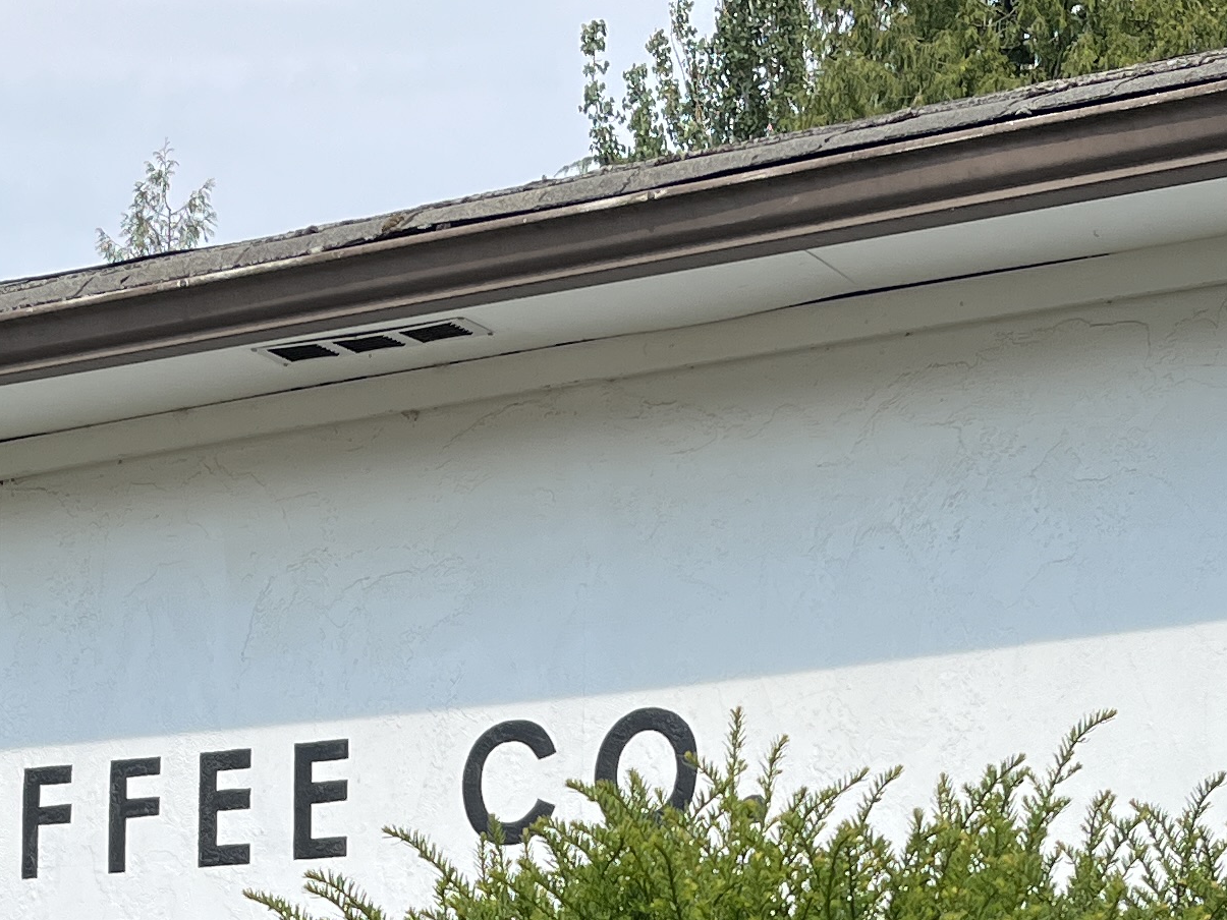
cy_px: 1162
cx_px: 564
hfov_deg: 22.5
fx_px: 3084
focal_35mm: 87
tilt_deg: +1.6
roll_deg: -1.6
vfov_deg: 16.2
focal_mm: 5.1
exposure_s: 1/2571
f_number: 1.6
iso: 50
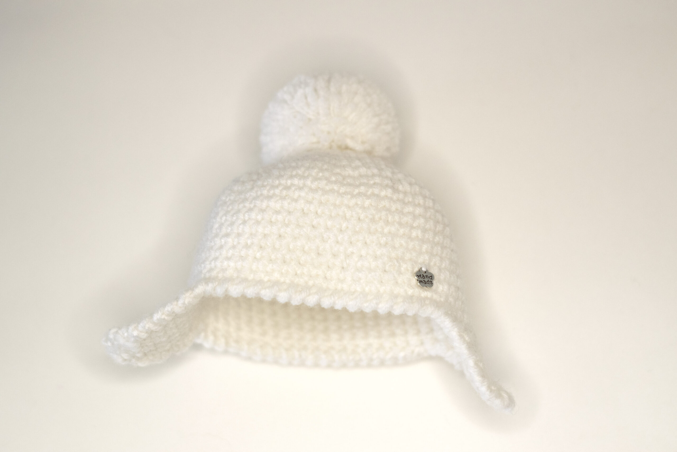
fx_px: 1410
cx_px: 338
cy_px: 226
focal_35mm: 75
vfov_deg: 18.2
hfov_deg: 27.0
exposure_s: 1/500
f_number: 3.2
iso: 400
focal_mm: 50
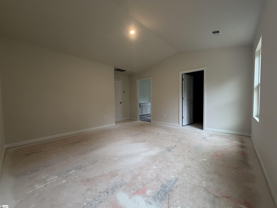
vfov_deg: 85.7
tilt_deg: -2.3
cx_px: 138
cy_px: 104
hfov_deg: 102.1
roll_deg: +1.4
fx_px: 112
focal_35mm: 14
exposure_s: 1/120
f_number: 2.2
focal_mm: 2.22
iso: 250
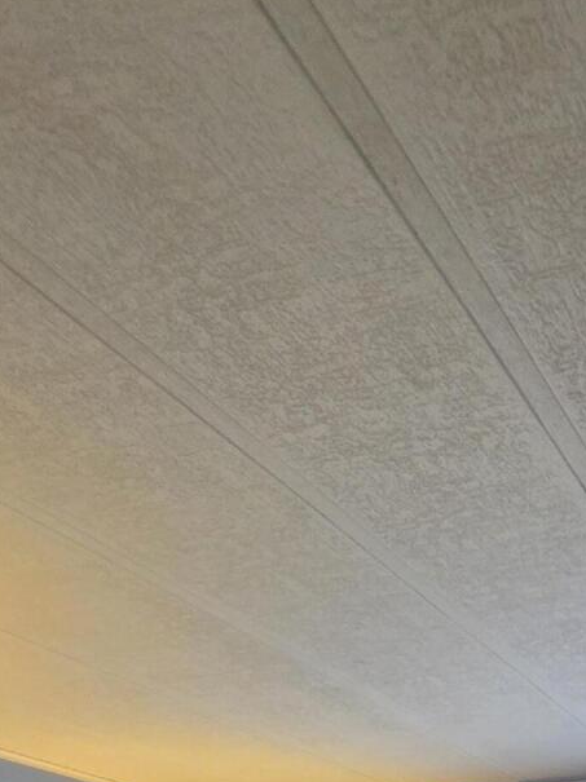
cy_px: 1118
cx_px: 651
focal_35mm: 43
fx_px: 972
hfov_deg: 30.0
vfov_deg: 29.9
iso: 200
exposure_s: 1/60
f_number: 1.9
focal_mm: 2.2
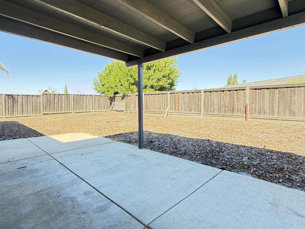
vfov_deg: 68.6
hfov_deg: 84.2
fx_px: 167
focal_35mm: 19
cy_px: 108
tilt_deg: -0.9
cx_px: 133
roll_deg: +0.5
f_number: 2.2
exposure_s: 1/121
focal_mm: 2.22
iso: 100
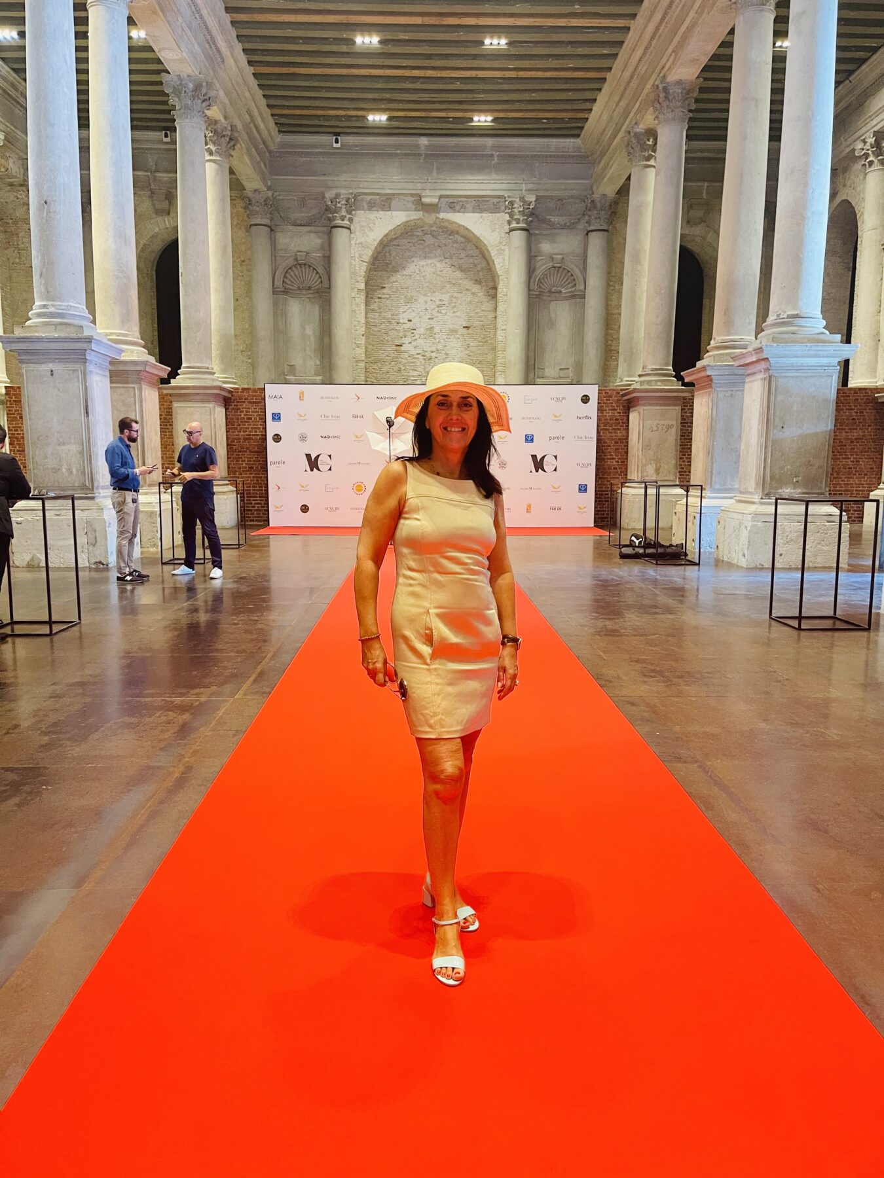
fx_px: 885
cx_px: 442
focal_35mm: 26
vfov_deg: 67.3
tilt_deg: -7.7
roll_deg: +0.3
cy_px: 589
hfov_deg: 53.1
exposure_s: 1/50
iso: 250
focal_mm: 5.1
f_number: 1.6
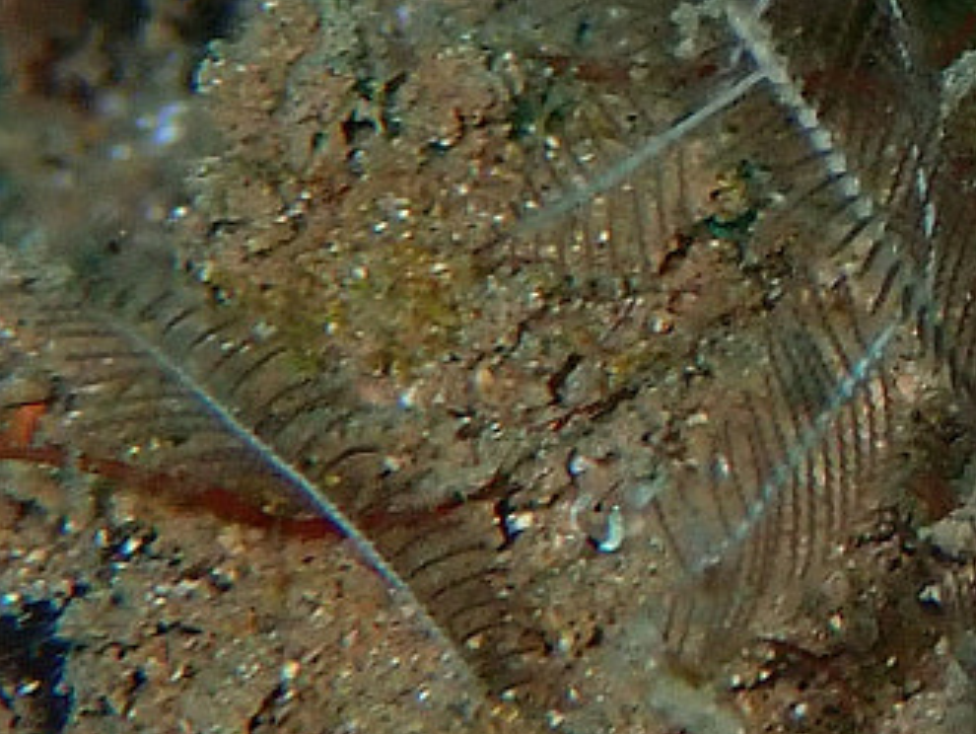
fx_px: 8888
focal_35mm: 315
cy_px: -172
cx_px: 1603
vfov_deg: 4.7
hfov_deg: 6.2
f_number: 5
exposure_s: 1/125
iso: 200
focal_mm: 11.78
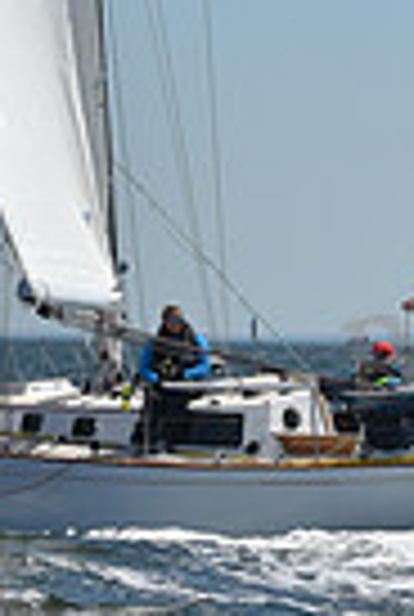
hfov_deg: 4.7
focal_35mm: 296
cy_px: -333
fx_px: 5080
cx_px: 110
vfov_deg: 6.8
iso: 250
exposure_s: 1/1250
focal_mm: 70
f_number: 10
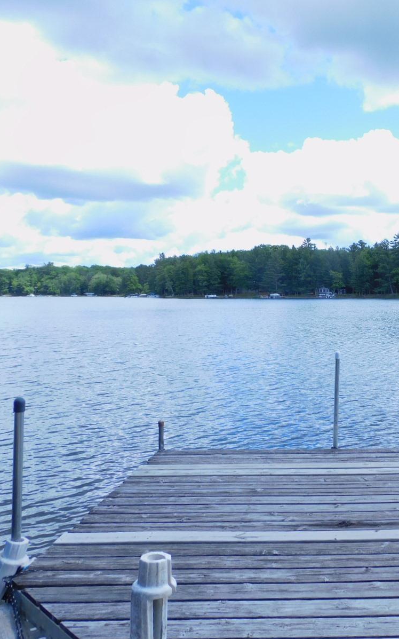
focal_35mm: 34
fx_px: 592
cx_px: 364
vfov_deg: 56.7
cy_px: 320
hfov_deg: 35.0
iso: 125
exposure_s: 1/640
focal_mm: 4.3
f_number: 3.3
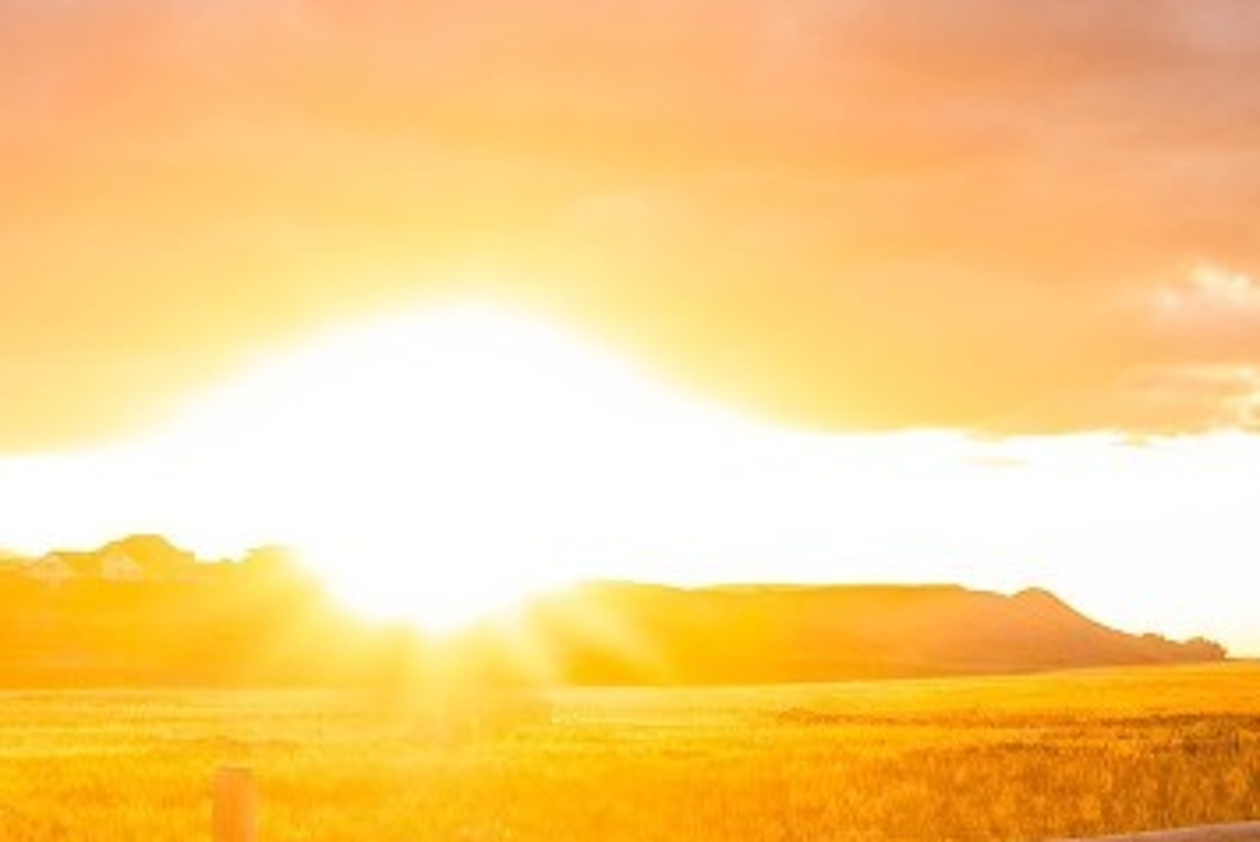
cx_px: -474
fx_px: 3958
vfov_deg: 12.1
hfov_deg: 16.8
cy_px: 704
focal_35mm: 113
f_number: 3.5
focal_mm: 35
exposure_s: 1/400
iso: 250
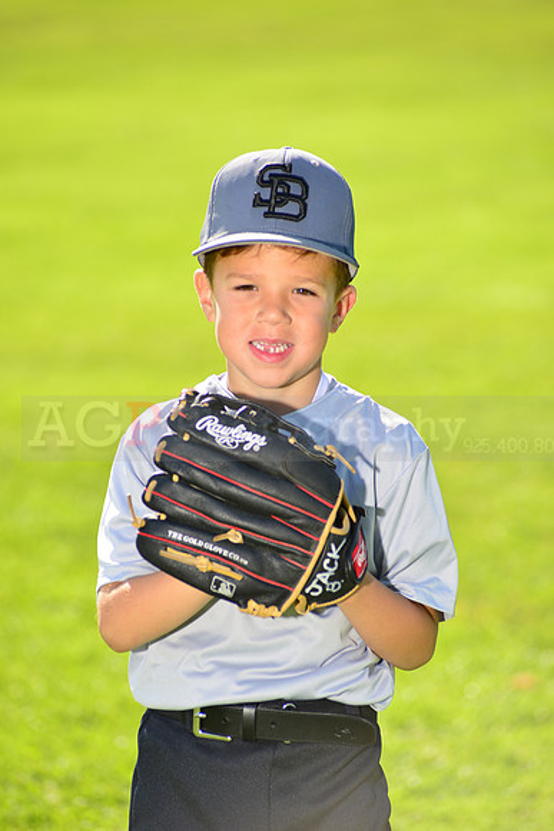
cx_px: 277
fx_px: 4268
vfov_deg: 11.1
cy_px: 416
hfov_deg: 7.4
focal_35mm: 185
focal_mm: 185
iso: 100
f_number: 5
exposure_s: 1/250
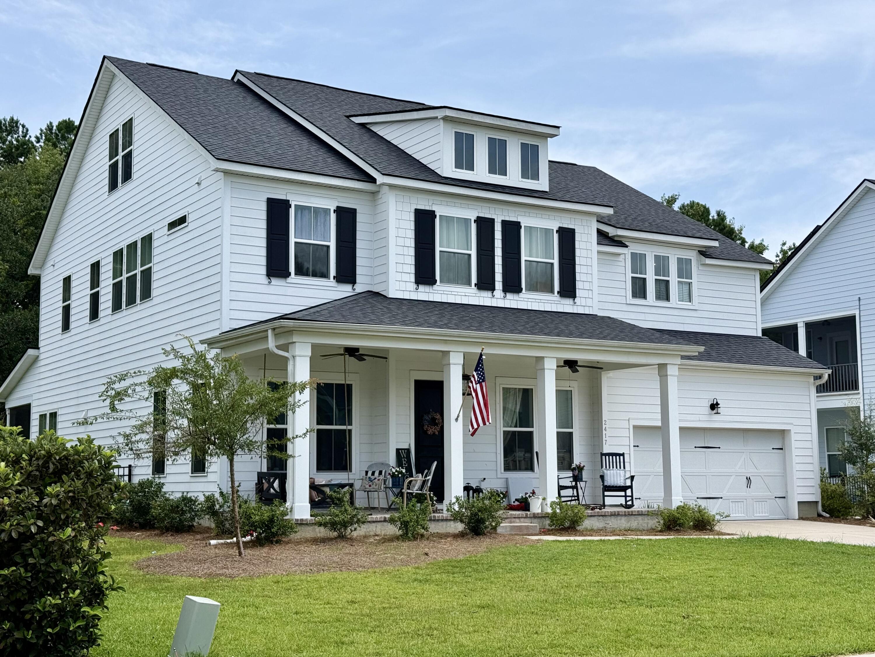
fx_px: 1213
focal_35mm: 48
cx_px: 438
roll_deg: +0.2
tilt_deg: +7.1
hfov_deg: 39.7
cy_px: 328
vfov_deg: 30.3
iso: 64
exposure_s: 1/3704
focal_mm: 6.76
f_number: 1.78
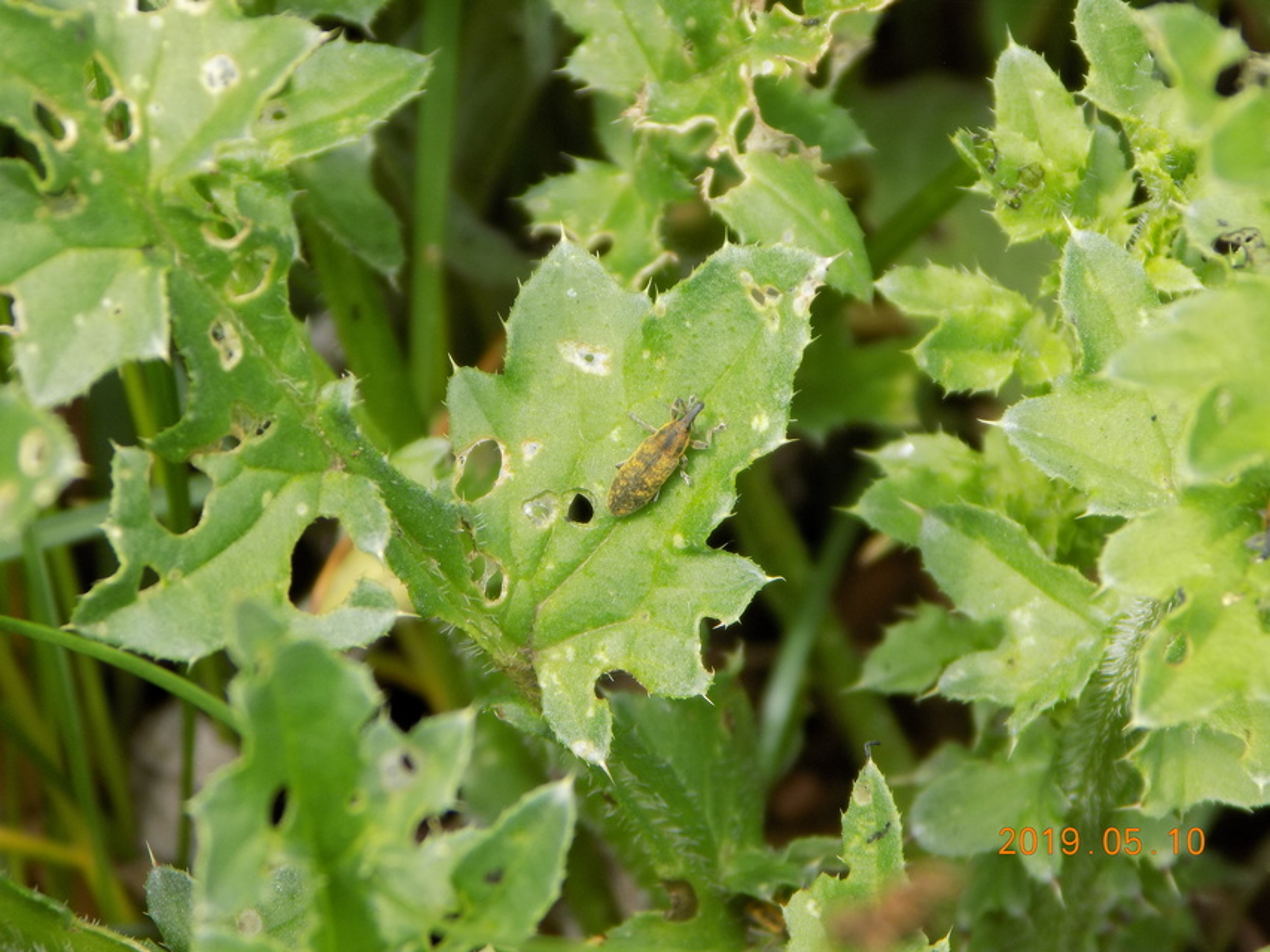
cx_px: 635
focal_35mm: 280
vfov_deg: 5.3
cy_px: 476
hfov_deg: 7.1
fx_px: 10274
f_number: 5.8
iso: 80
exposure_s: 1/60
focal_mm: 49.7
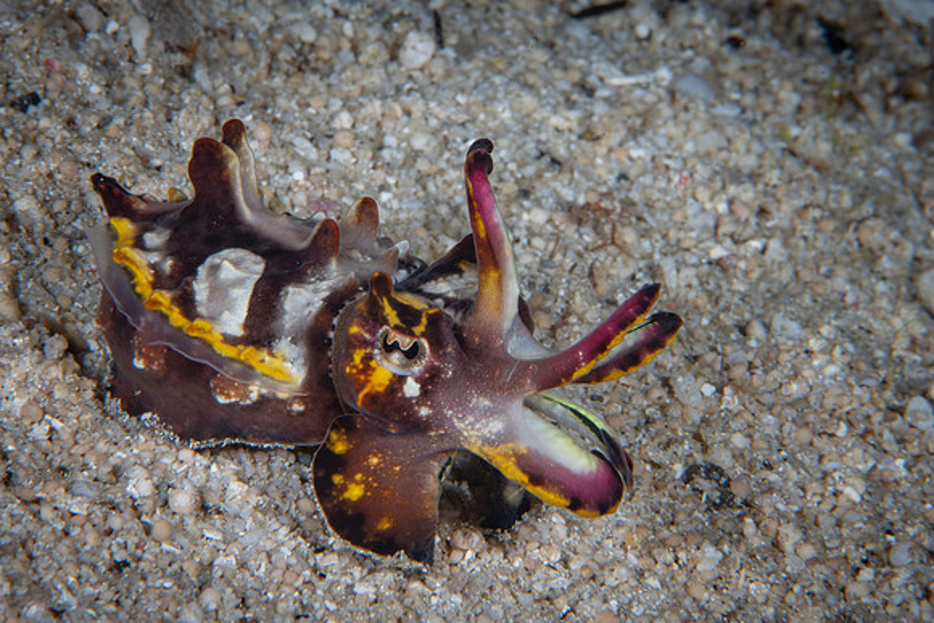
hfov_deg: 9.8
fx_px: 5464
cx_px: 482
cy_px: 286
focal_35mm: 211
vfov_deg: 6.5
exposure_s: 1/200
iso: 200
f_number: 25
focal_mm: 105
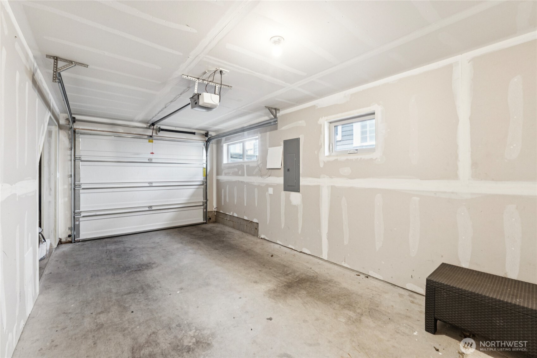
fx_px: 224
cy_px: 179
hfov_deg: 100.4
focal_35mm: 15
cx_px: 268
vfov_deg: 77.3
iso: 250
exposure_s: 1
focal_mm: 10
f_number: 9
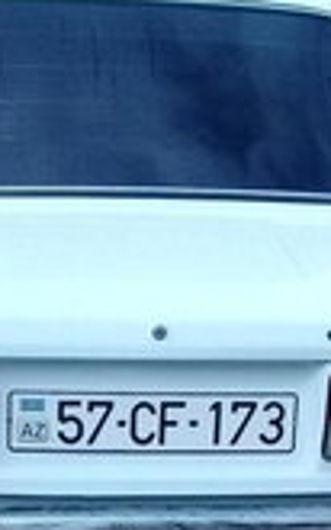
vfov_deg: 19.9
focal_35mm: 99
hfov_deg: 13.2
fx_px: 1430
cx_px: 96
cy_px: 617
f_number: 2.2
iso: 64
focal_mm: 3.3
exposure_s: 1/1152
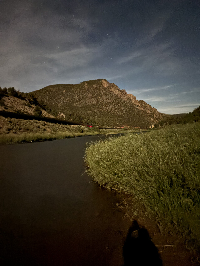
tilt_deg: +1.7
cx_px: 100
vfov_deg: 67.3
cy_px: 133
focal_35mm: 26
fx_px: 200
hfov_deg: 53.1
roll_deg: +2.1
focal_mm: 5.96
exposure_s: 1
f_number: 1.6
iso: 6400
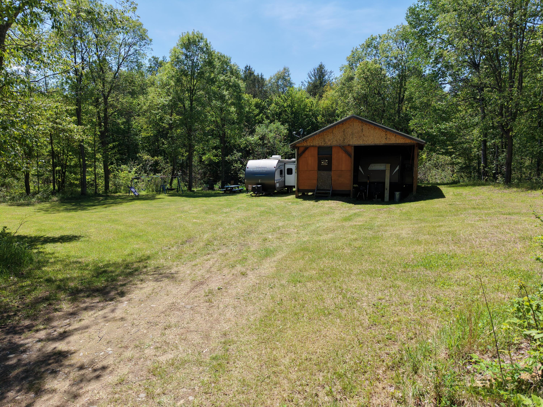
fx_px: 376
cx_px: 272
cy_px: 204
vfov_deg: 56.8
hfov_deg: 71.6
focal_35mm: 24
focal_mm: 8.67
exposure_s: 1/5000
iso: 320
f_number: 1.8
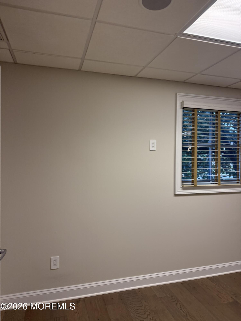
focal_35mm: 24
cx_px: 120
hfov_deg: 56.8
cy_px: 160
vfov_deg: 71.6
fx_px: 223
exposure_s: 1/163
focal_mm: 6.76
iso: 200
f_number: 1.78
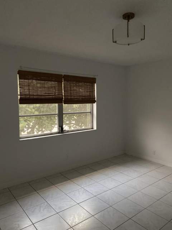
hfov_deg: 53.1
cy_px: 115
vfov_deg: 67.3
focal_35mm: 26
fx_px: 172
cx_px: 86
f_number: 1.8
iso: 800
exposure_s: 1/30
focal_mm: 4.25
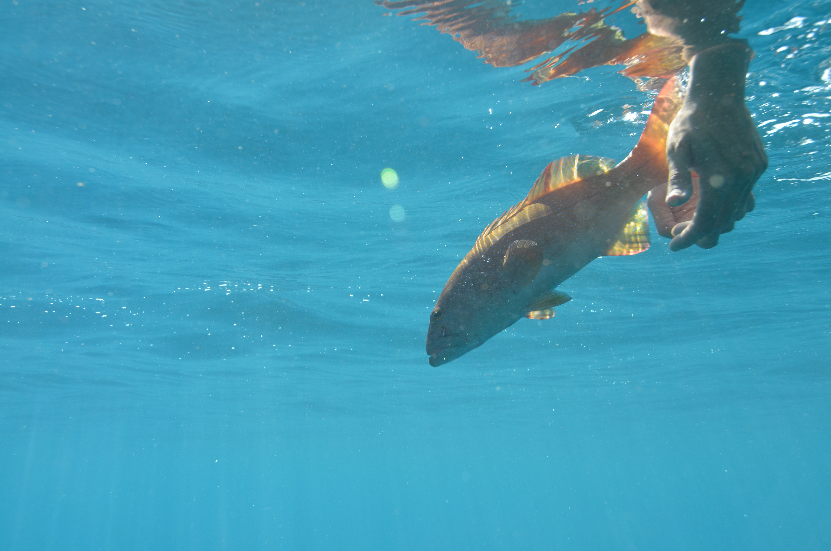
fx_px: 760
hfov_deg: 57.3
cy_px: 276
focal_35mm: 33
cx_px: 416
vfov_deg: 39.8
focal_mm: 22
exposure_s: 1/250
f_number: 8
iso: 200
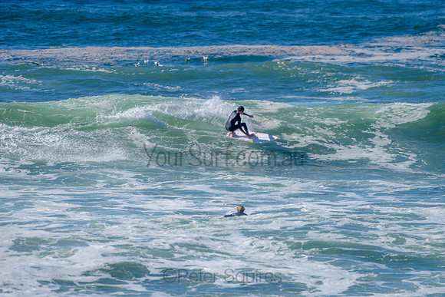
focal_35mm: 553
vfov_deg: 2.5
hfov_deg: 3.7
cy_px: 136
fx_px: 6841
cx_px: 244
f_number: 5.6
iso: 160
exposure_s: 1/2000
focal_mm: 500
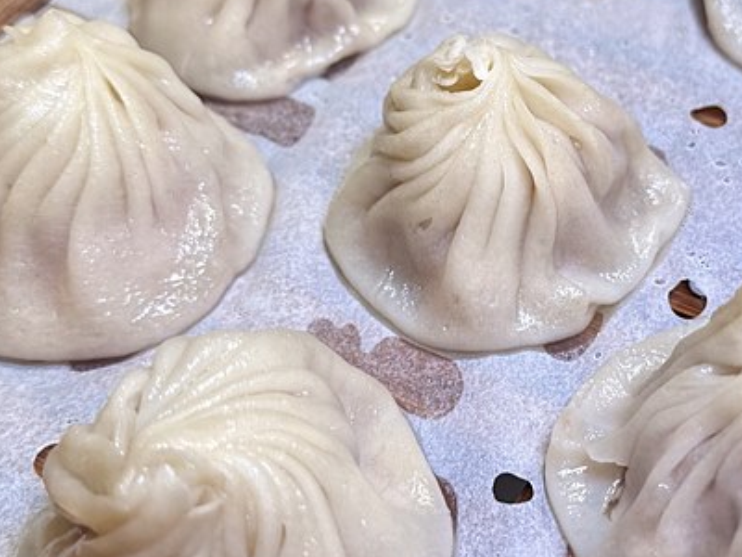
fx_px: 1286
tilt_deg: -45.5
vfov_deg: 24.4
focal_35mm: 60
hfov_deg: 31.9
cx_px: 501
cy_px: 230
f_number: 1.78
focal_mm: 6.76
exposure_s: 1/120
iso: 80
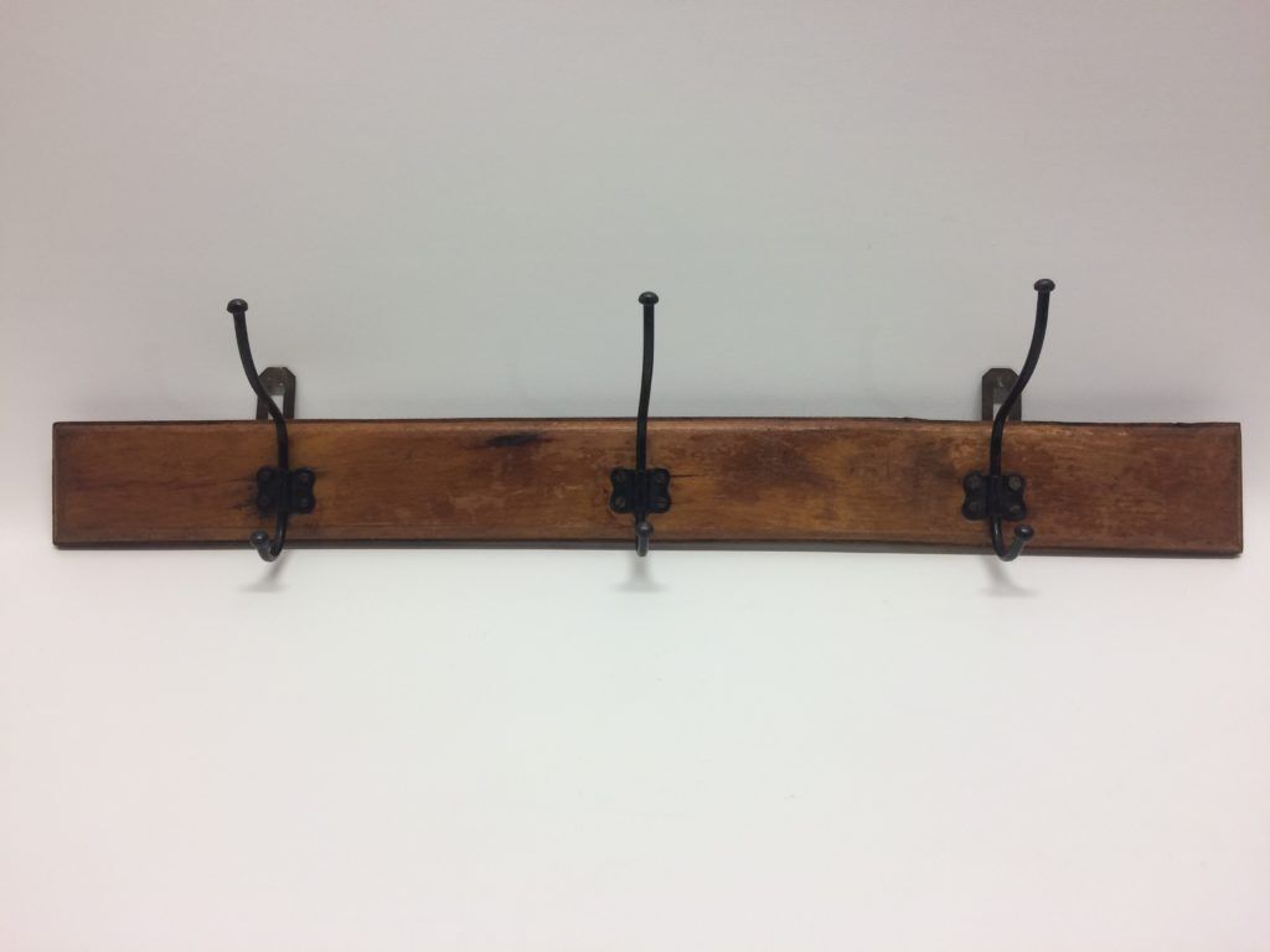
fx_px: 1064
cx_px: 635
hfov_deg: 61.7
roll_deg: +0.6
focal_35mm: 29
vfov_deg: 48.2
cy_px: 476
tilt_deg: -25.7
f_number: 2.2
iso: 32
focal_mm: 4.15
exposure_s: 1/33
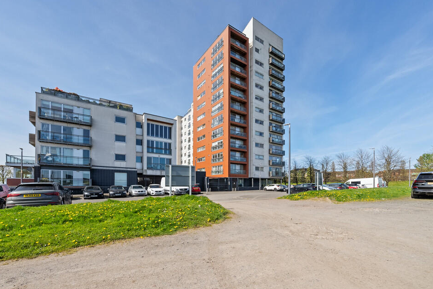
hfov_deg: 108.3
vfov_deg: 85.4
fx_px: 156
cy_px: 151
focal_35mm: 13
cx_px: 218
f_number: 8
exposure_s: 1/320
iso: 800
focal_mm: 12
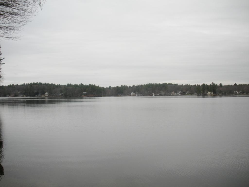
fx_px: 252
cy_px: 94
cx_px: 124
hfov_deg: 52.6
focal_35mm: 35
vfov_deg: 40.7
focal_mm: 6.3
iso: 64
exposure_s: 1/524
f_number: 3.5
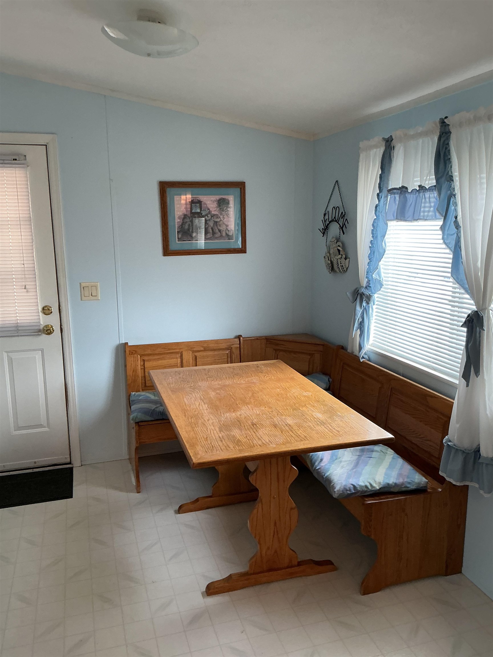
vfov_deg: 61.7
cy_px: 328
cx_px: 246
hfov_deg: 48.2
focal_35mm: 29
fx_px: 551
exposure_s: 1/60
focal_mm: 3
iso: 64
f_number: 1.8
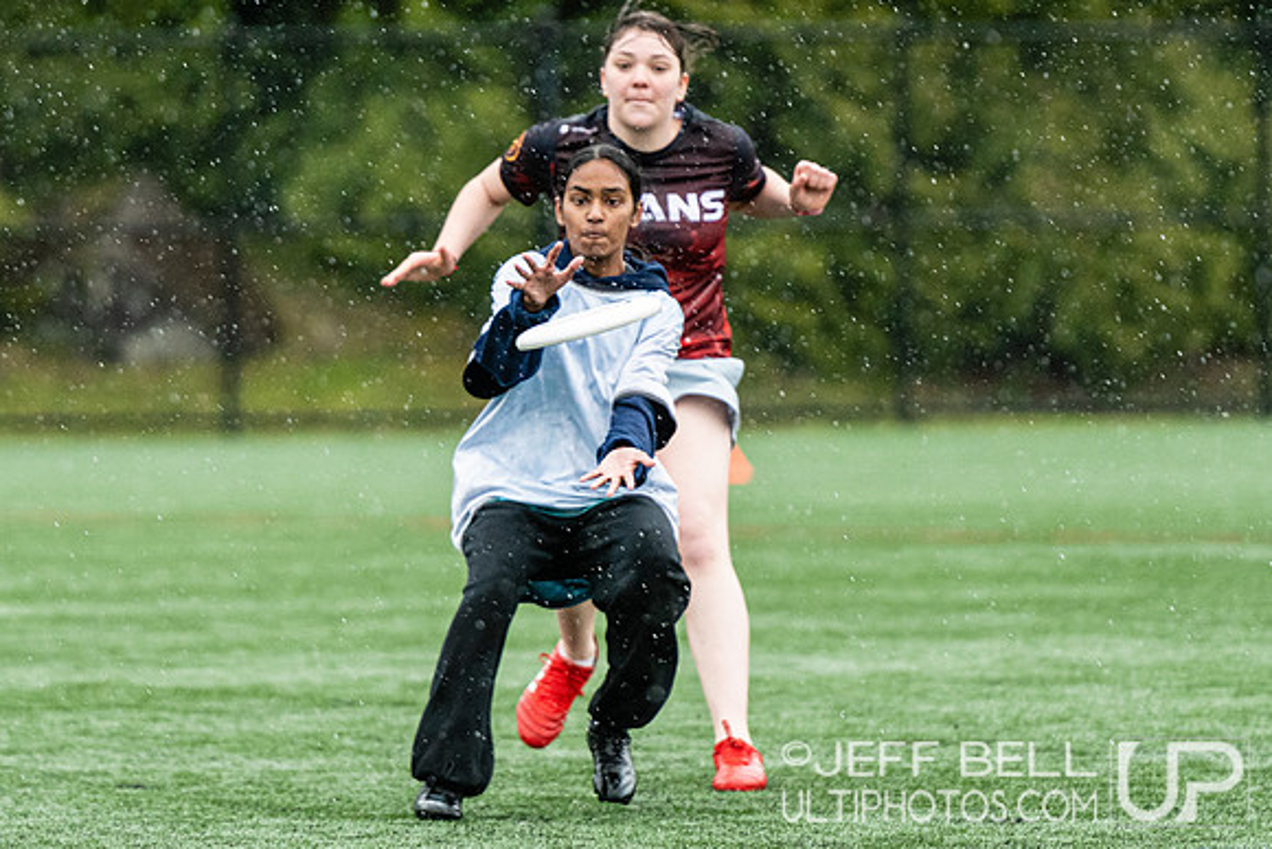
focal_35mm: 412
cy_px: 336
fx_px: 14574
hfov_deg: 5.0
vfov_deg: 3.3
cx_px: 507
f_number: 3.2
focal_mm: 200
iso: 1400
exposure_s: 1/1000
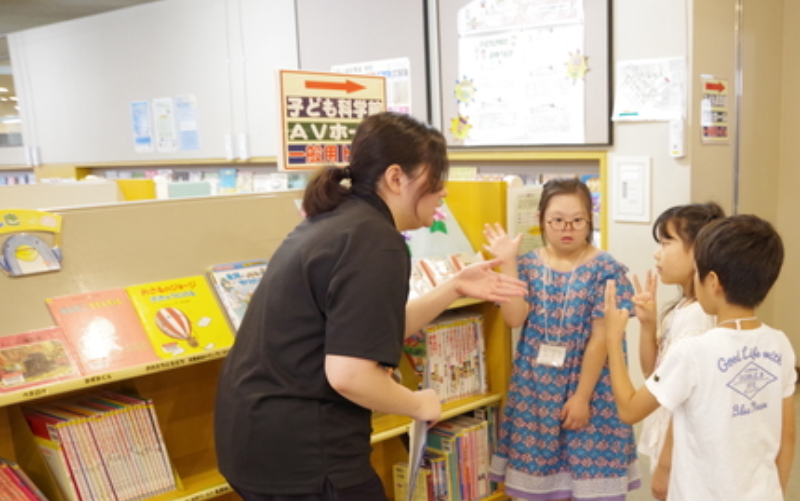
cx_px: 564
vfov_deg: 30.6
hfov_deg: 47.0
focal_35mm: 41
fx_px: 894
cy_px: 392
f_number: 4
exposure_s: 1/40
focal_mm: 18
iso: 1600
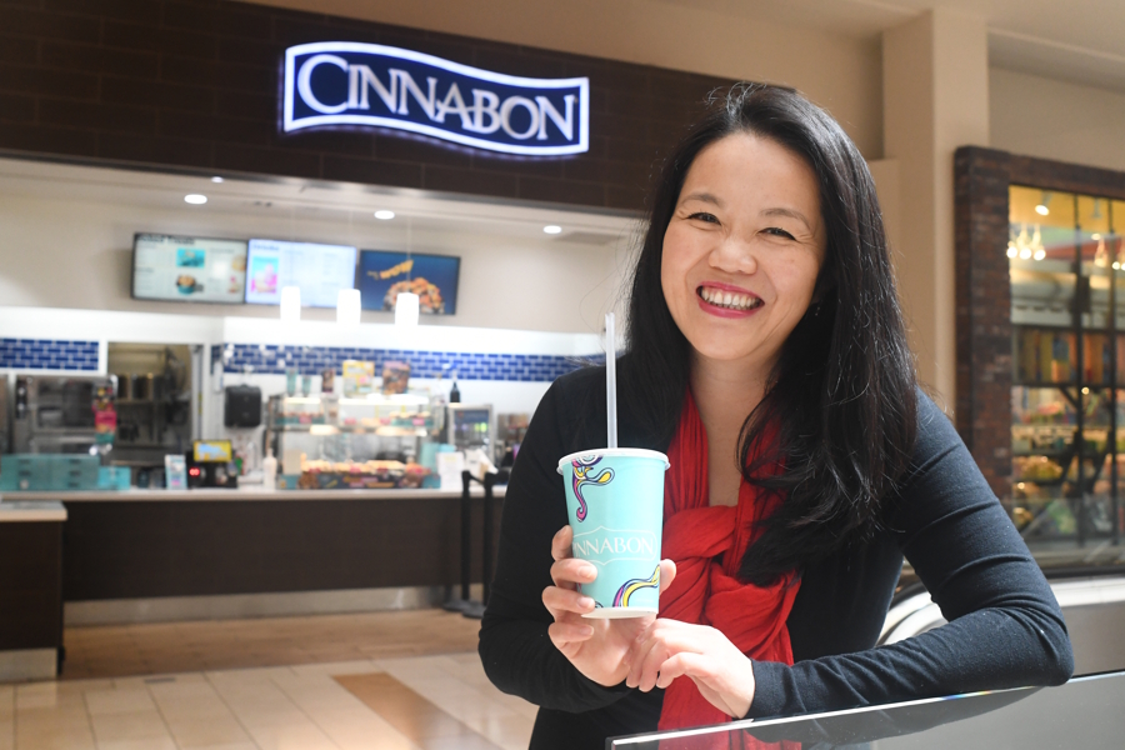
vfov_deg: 36.9
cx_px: 562
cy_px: 375
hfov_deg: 53.1
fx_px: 1125
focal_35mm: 36
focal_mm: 24
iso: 1600
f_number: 5
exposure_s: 1/160
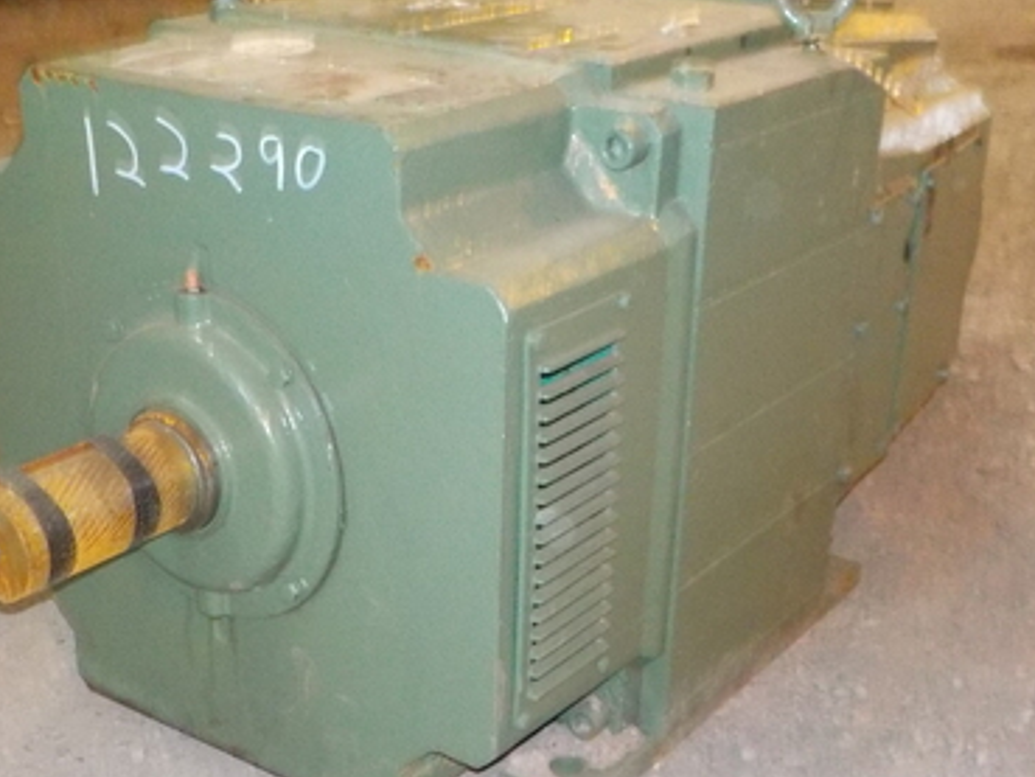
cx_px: 499
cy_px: 547
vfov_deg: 27.8
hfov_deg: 36.8
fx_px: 1555
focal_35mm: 52
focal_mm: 4.1
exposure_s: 1/5
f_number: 3.3
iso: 800
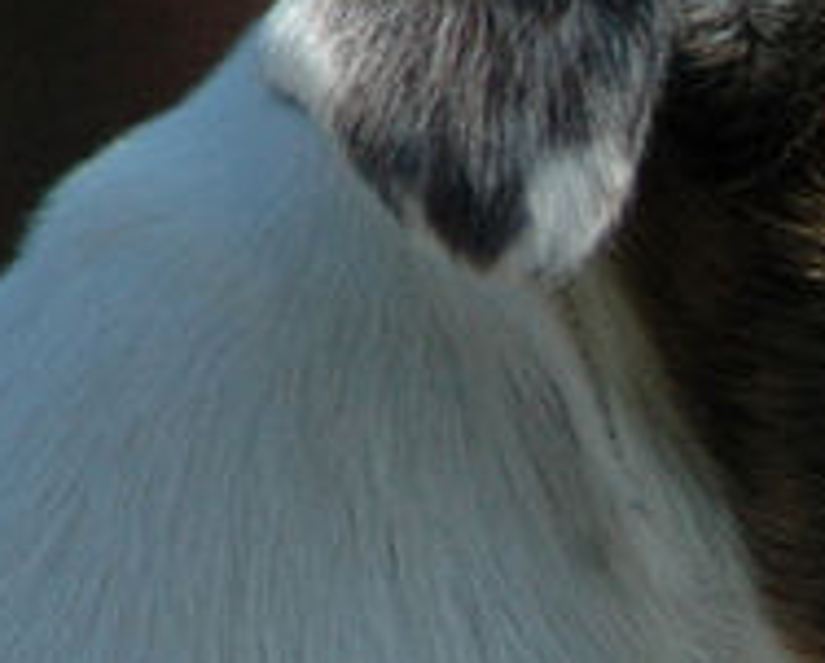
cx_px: 1312
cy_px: 753
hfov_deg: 1.1
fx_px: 42087
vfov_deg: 0.9
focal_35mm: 1721
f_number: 5.6
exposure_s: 1/2000
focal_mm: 300
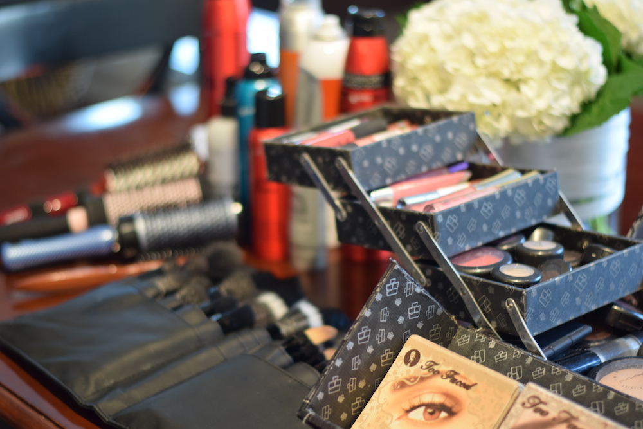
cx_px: 322
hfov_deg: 27.0
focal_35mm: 75
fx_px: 1340
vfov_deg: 18.2
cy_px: 214
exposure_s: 1/25
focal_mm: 50
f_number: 1.8
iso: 100
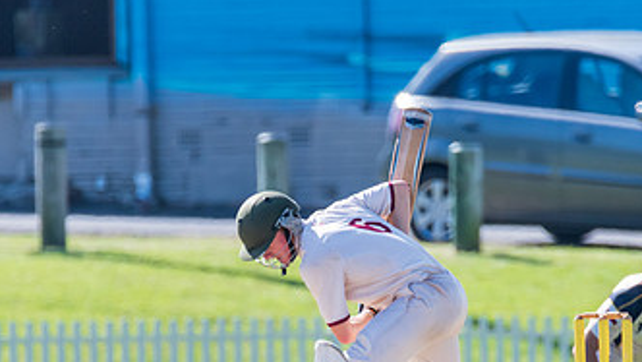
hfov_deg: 1.6
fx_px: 22767
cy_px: 322
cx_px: 361
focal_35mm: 1337
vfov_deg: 0.9
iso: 640
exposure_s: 1/2000
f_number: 6.3
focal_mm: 600
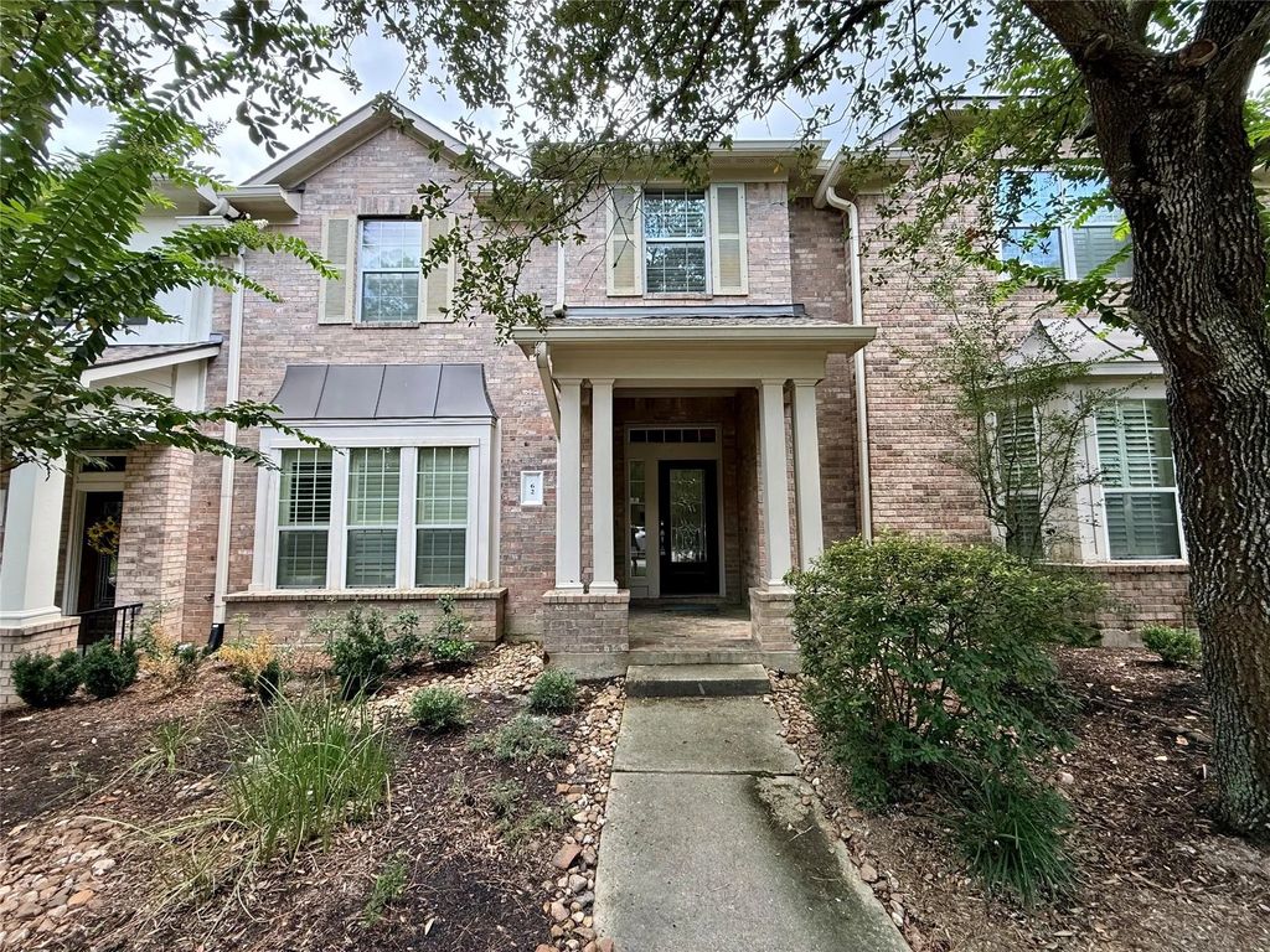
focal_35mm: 14
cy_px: 476
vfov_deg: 85.7
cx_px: 635
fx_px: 514
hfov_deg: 102.1
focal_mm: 2.22
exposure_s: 1/99
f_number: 2.2
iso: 125
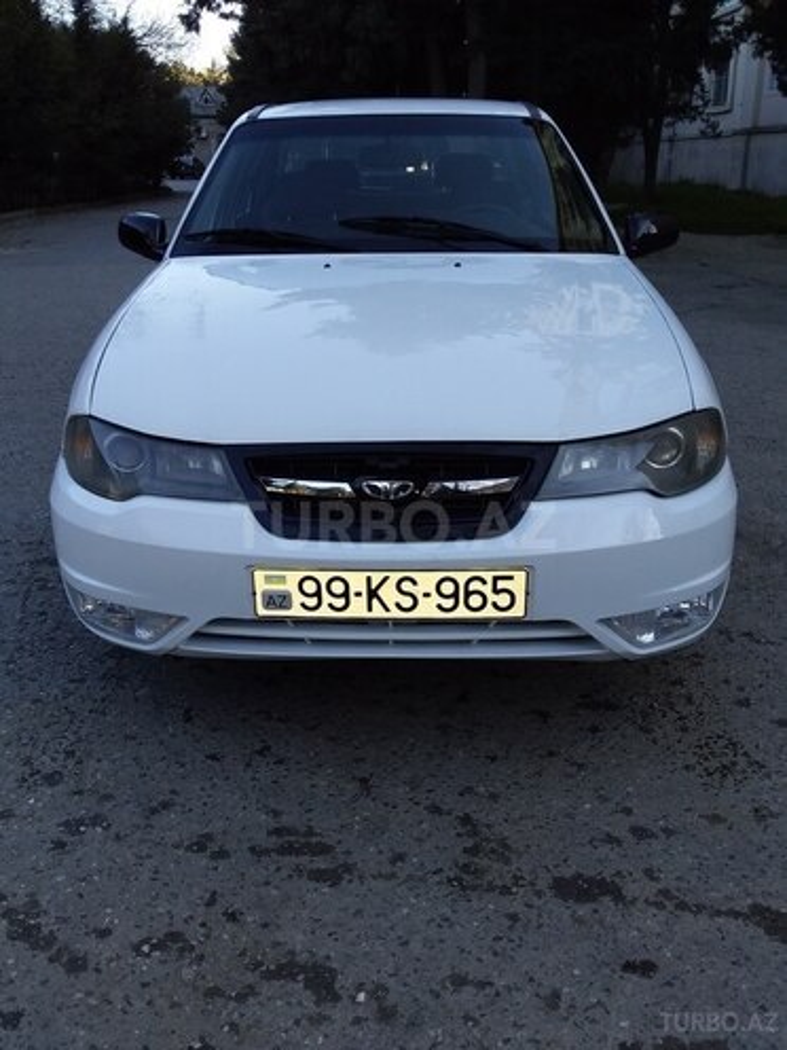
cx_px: 394
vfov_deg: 58.4
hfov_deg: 45.4
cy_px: 525
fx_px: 940
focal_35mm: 31
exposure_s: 1/277
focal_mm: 3.3
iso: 40
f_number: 2.2
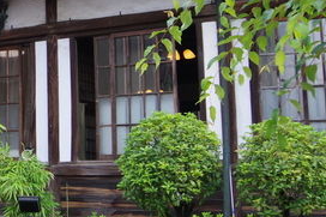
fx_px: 733
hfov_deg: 21.4
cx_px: -154
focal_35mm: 81
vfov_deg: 16.7
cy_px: 55
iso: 400
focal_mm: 18
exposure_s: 1/200
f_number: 5.6
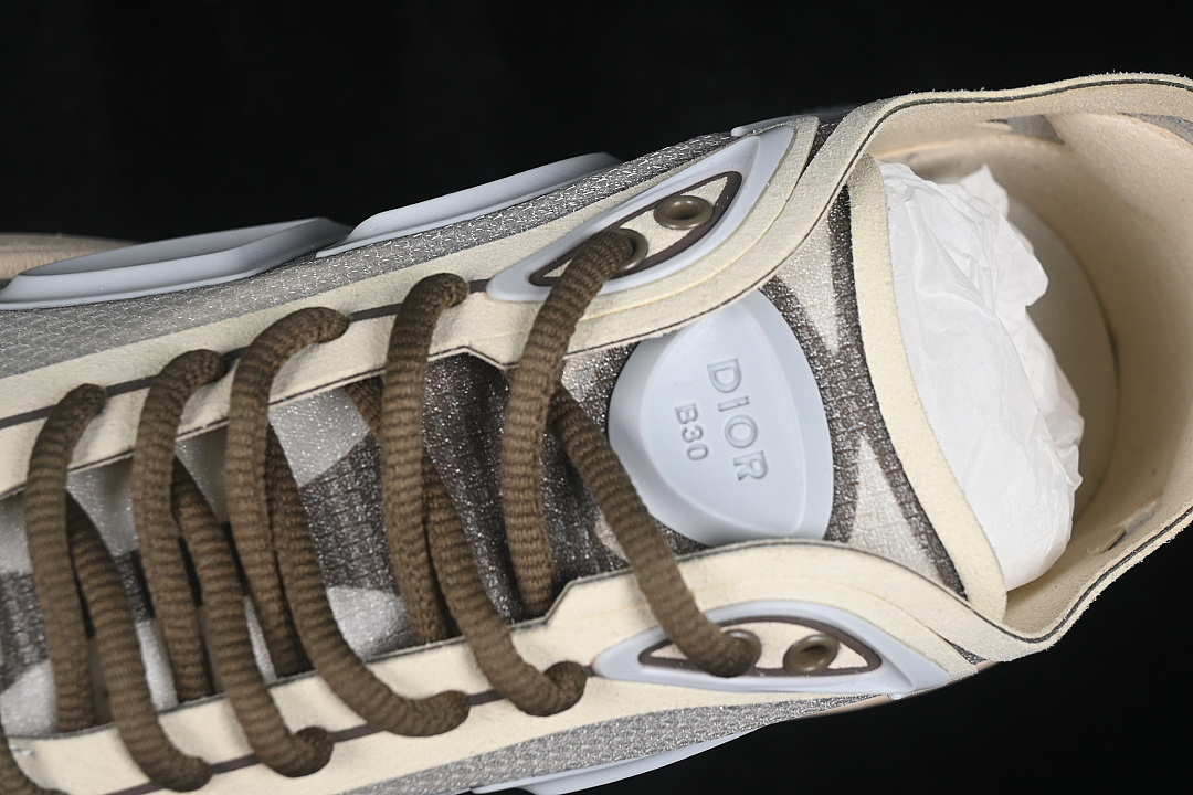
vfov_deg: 18.2
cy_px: 398
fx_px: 2485
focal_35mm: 75
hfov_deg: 27.0
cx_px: 596
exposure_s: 1/80
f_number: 7.1
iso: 160
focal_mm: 50
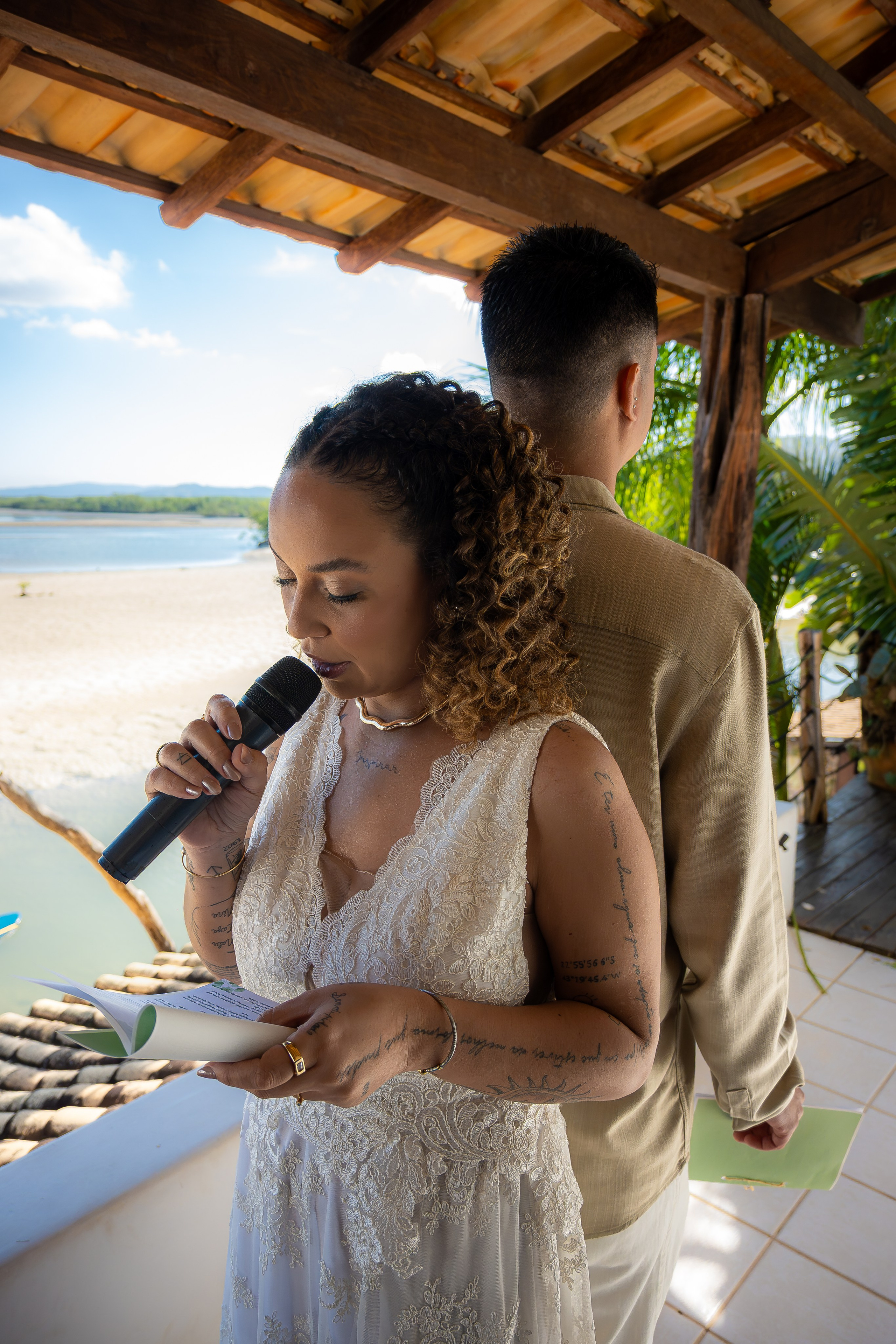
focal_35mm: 24
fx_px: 896
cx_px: 448
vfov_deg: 73.7
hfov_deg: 53.1
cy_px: 672
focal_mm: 16
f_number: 3.5
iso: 640
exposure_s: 1/2000
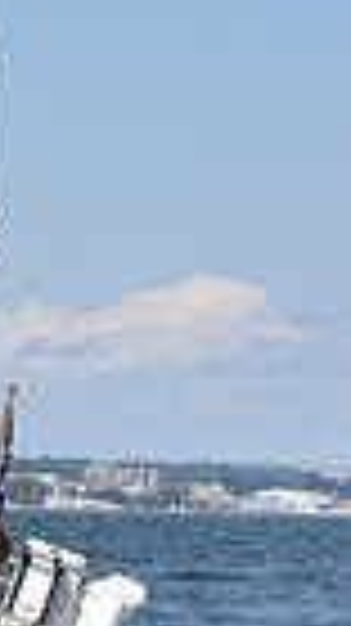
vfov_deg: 7.0
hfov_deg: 3.8
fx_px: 5089
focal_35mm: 307
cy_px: 637
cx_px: -950
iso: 320
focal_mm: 70
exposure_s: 1/1250
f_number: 8
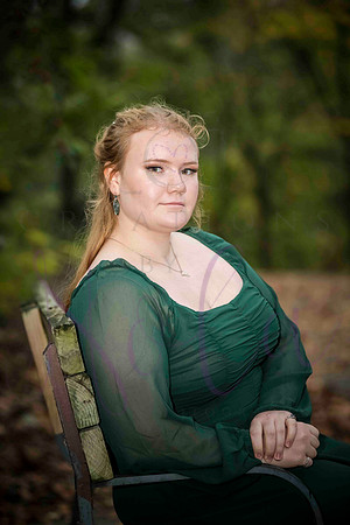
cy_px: 262
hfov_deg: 13.0
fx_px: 1531
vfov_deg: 19.5
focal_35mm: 105
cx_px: 175
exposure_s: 1/320
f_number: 3.2
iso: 1600
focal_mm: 105
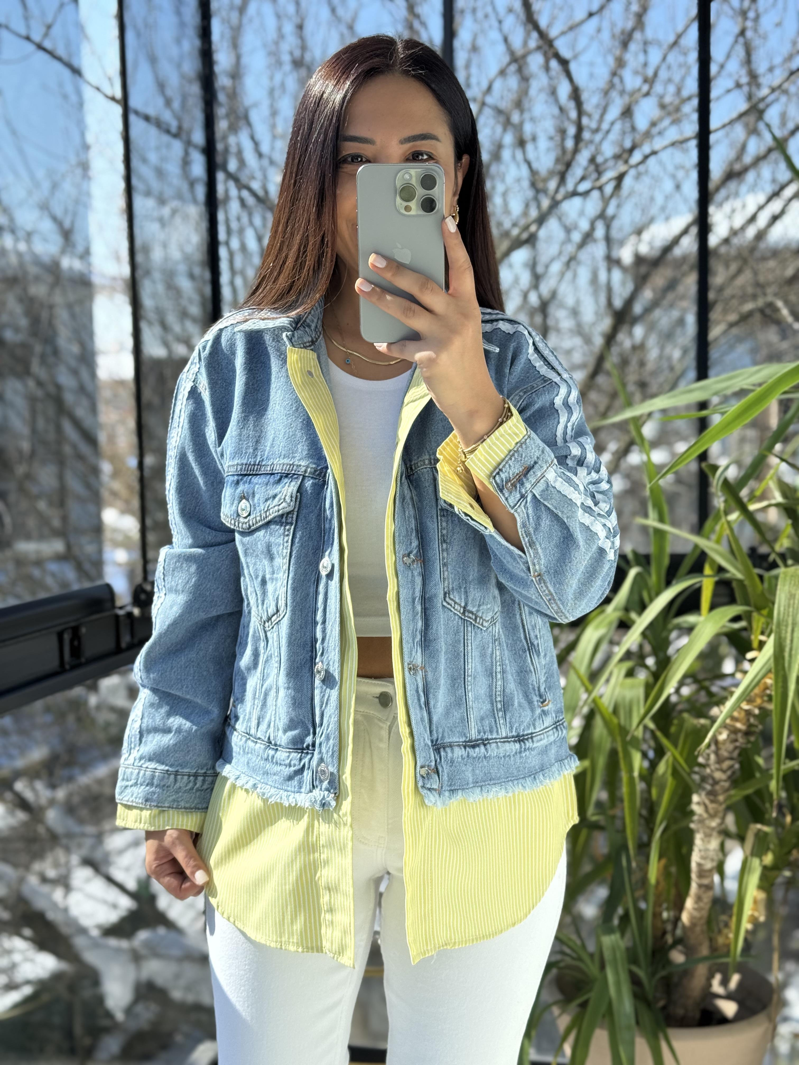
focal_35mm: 48
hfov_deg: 30.3
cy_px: 532
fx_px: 1477
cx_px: 400
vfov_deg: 39.7
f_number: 1.78
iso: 64
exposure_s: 1/980
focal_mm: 6.76
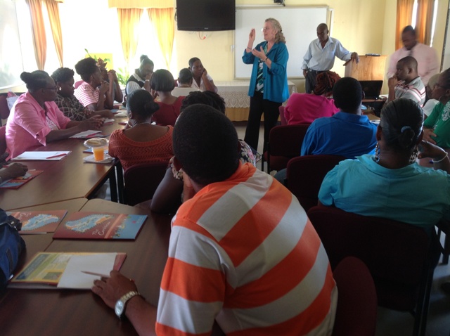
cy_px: 168
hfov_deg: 52.7
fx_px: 454
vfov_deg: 40.6
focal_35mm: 35
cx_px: 225
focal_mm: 4.28
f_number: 2.4
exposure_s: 1/17
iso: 50
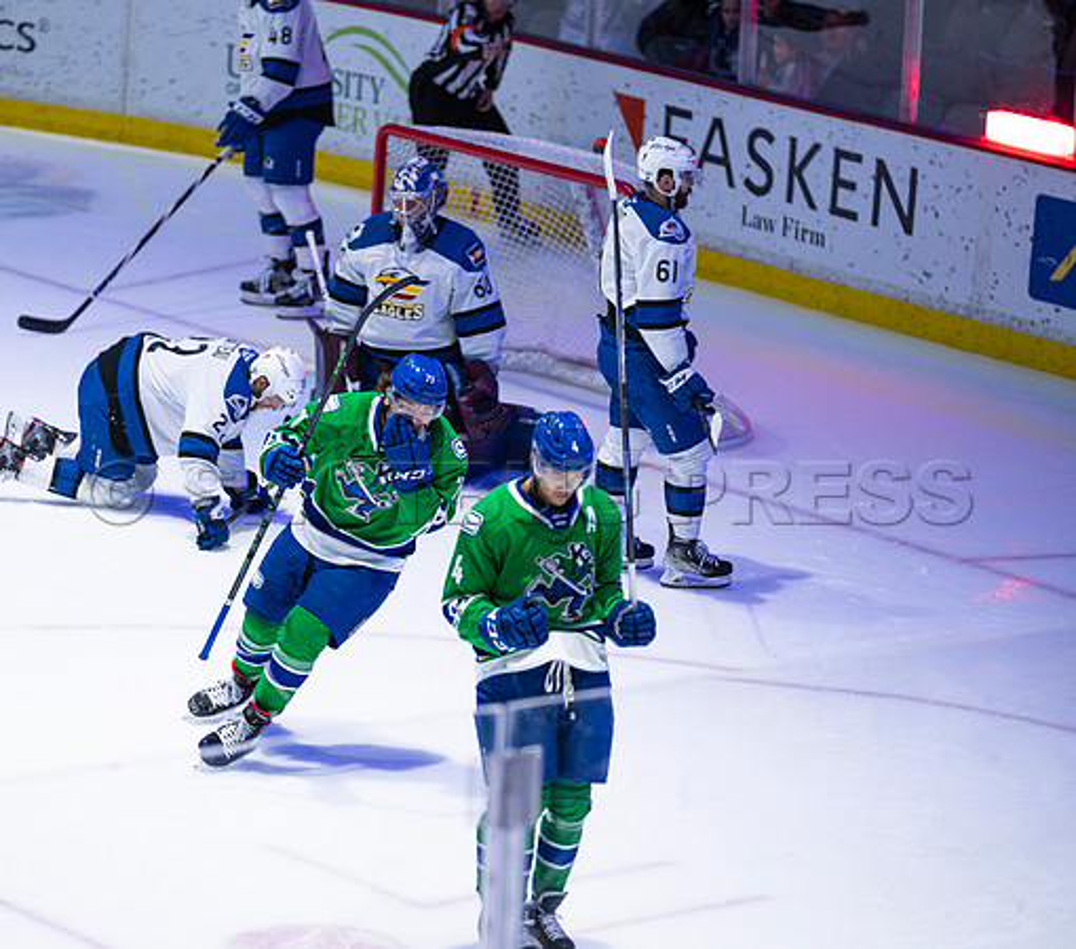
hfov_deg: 10.0
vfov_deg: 8.9
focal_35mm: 185
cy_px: 474
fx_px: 6134
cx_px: 429
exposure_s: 1/1250
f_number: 2.8
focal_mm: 155
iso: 1250
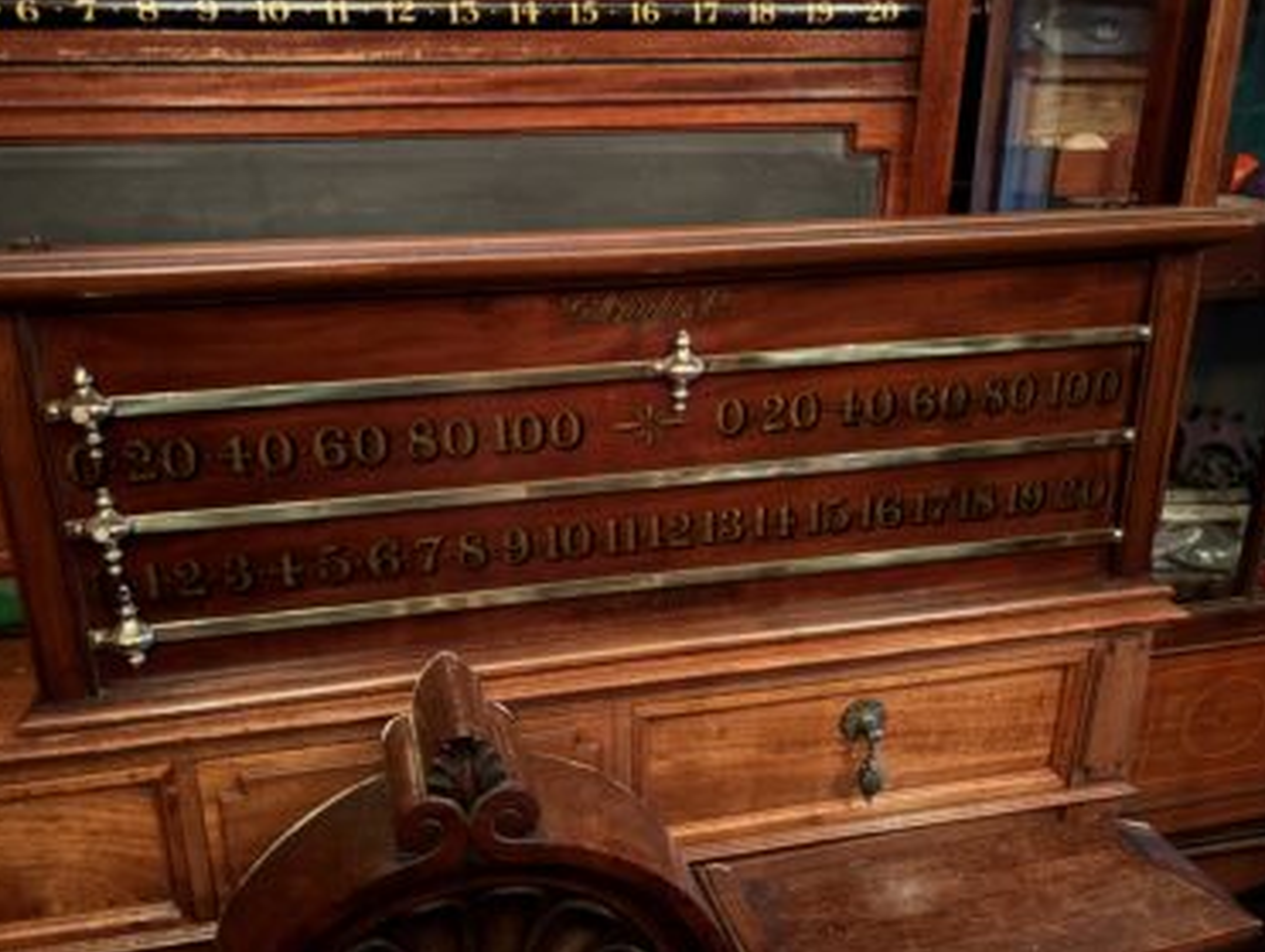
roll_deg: +0.0
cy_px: 447
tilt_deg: -21.4
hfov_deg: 63.4
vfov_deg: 49.8
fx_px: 1024
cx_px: 604
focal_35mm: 28
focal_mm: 5.96
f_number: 1.6
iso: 1250
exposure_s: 1/10
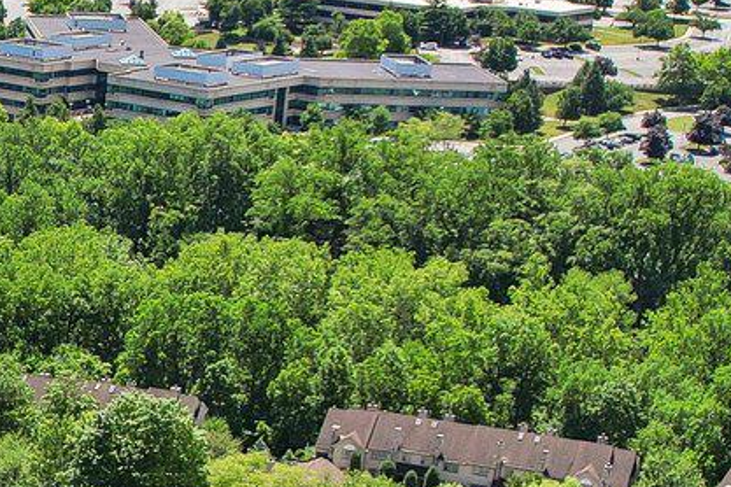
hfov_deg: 16.5
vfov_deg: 12.5
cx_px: -486
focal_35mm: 108
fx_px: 2193
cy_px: 500
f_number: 2.8
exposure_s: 1/2500
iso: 100
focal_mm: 8.4
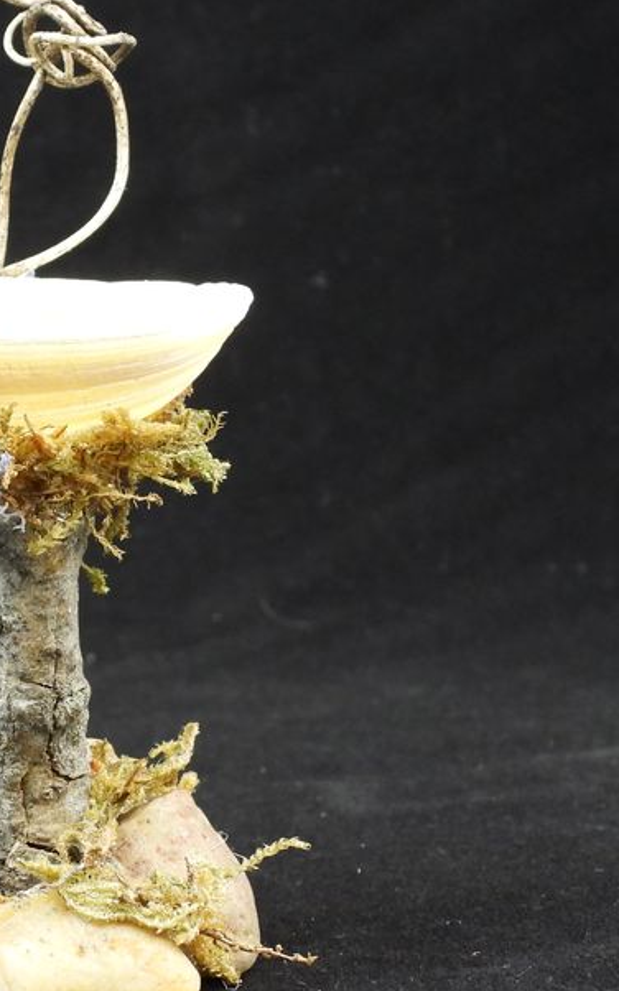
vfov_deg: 22.3
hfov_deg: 13.8
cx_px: 0
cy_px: 418
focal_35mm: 93
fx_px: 2511
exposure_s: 1/20
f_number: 3.2
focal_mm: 7.9
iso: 400
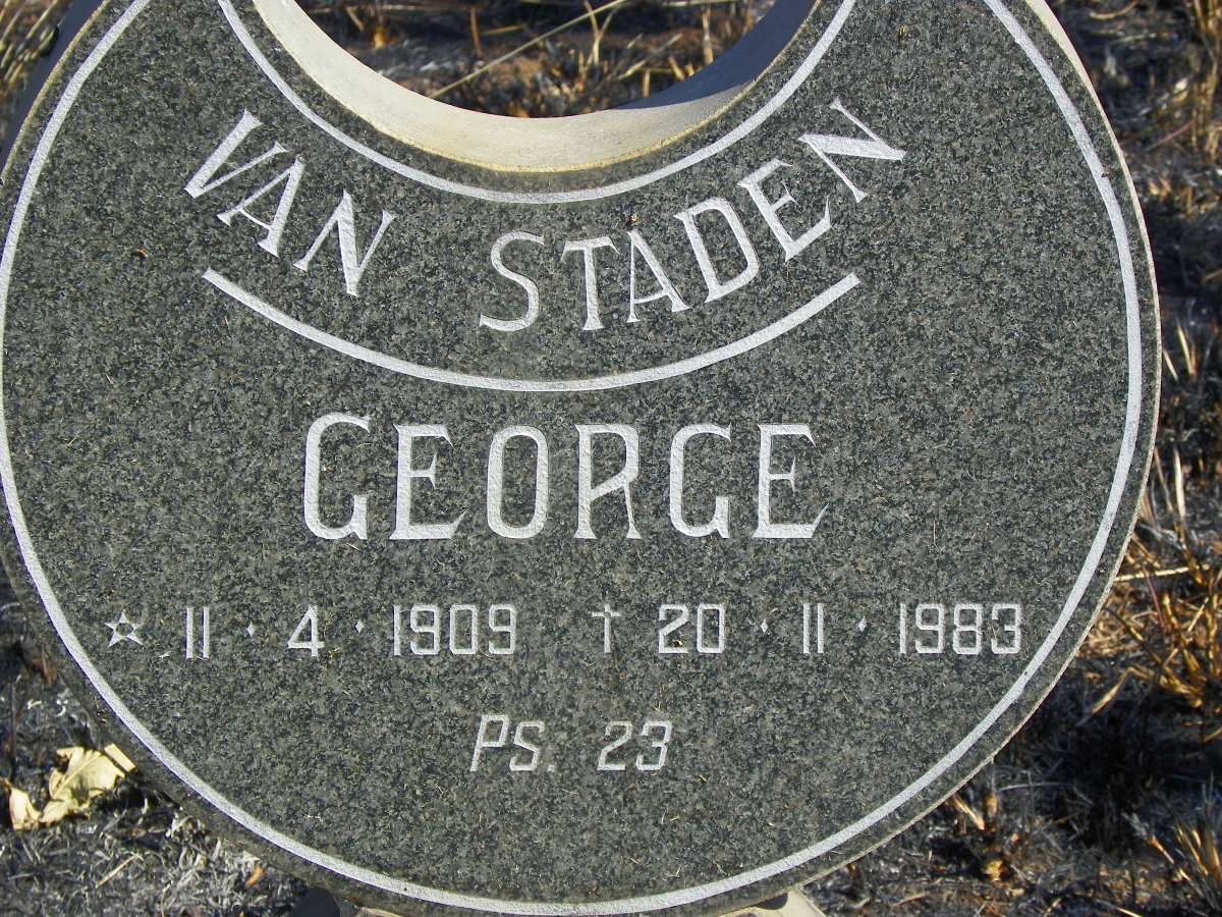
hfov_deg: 10.4
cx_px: 611
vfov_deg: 7.8
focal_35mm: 190
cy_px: 458
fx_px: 6707
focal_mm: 33.9
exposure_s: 1/200
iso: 64
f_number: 4.5
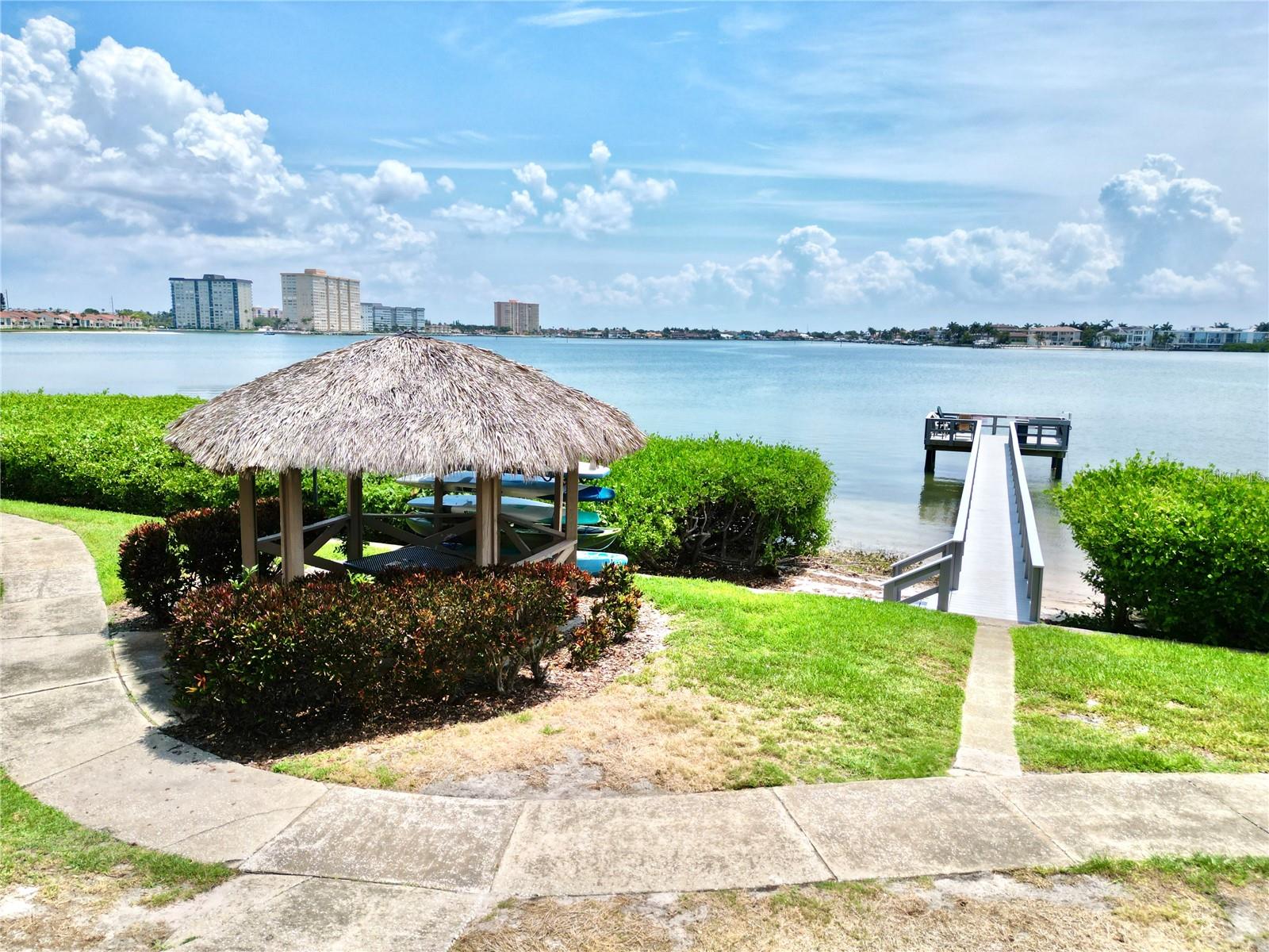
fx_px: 880
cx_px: 634
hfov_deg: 71.6
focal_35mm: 24
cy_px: 476
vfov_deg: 56.8
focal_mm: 6.72
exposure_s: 1/4000
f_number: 1.7
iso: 110
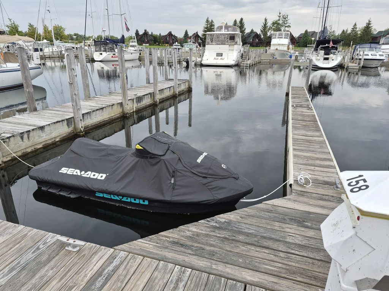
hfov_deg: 73.9
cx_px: 194
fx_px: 258
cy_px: 146
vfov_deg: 58.9
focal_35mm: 23
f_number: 1.8
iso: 80
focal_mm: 5.4
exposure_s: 1/780
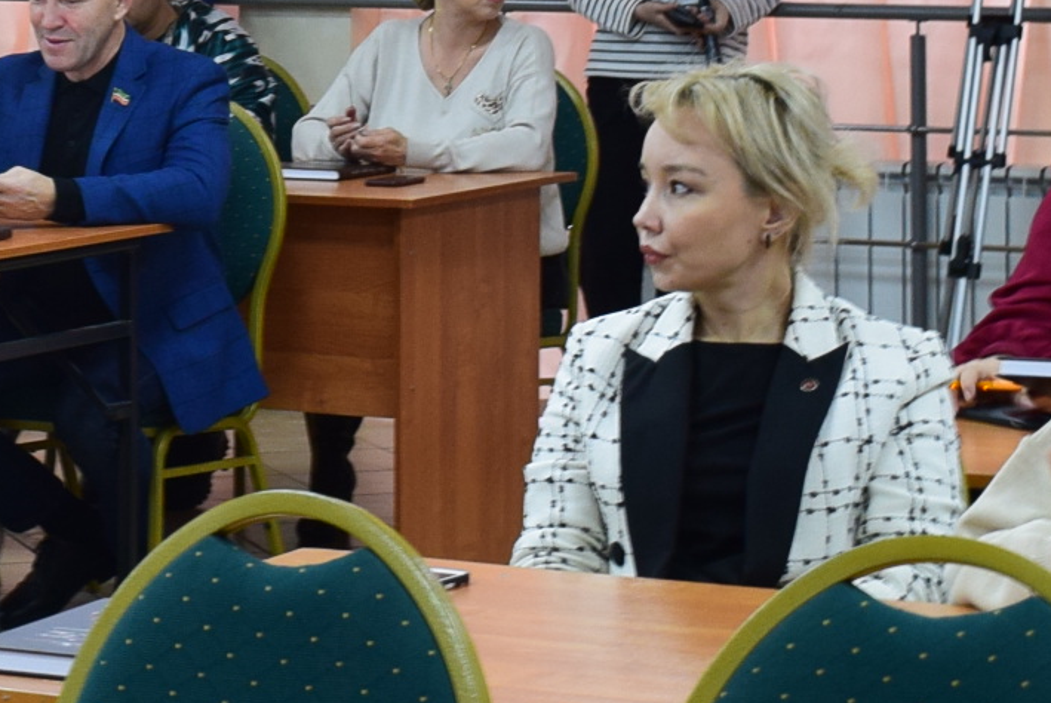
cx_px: 25
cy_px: -64
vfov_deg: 9.0
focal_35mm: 152
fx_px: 4441
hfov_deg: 13.3
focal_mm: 24
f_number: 6.3
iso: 560
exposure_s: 1/15
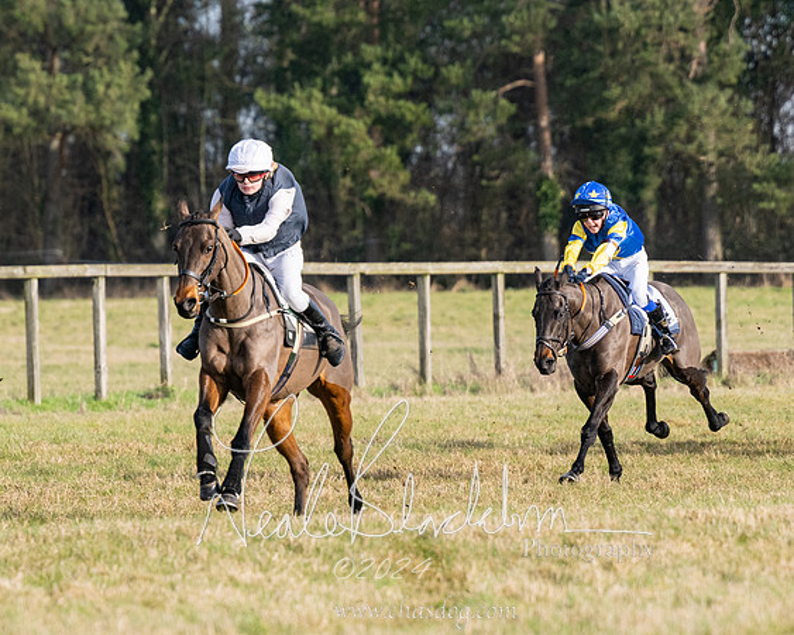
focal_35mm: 556
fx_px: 13055
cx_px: 288
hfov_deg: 3.5
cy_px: 287
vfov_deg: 2.8
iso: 400
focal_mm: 240
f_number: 5
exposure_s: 1/2000
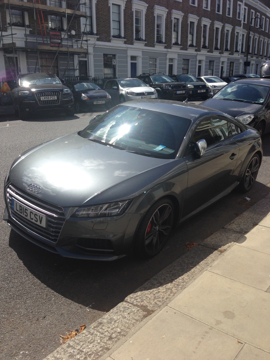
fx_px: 343
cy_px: 180
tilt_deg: -14.6
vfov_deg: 55.4
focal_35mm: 33
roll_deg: -0.2
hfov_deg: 42.9
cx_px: 135
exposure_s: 1/1695
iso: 50
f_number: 2.4
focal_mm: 4.12
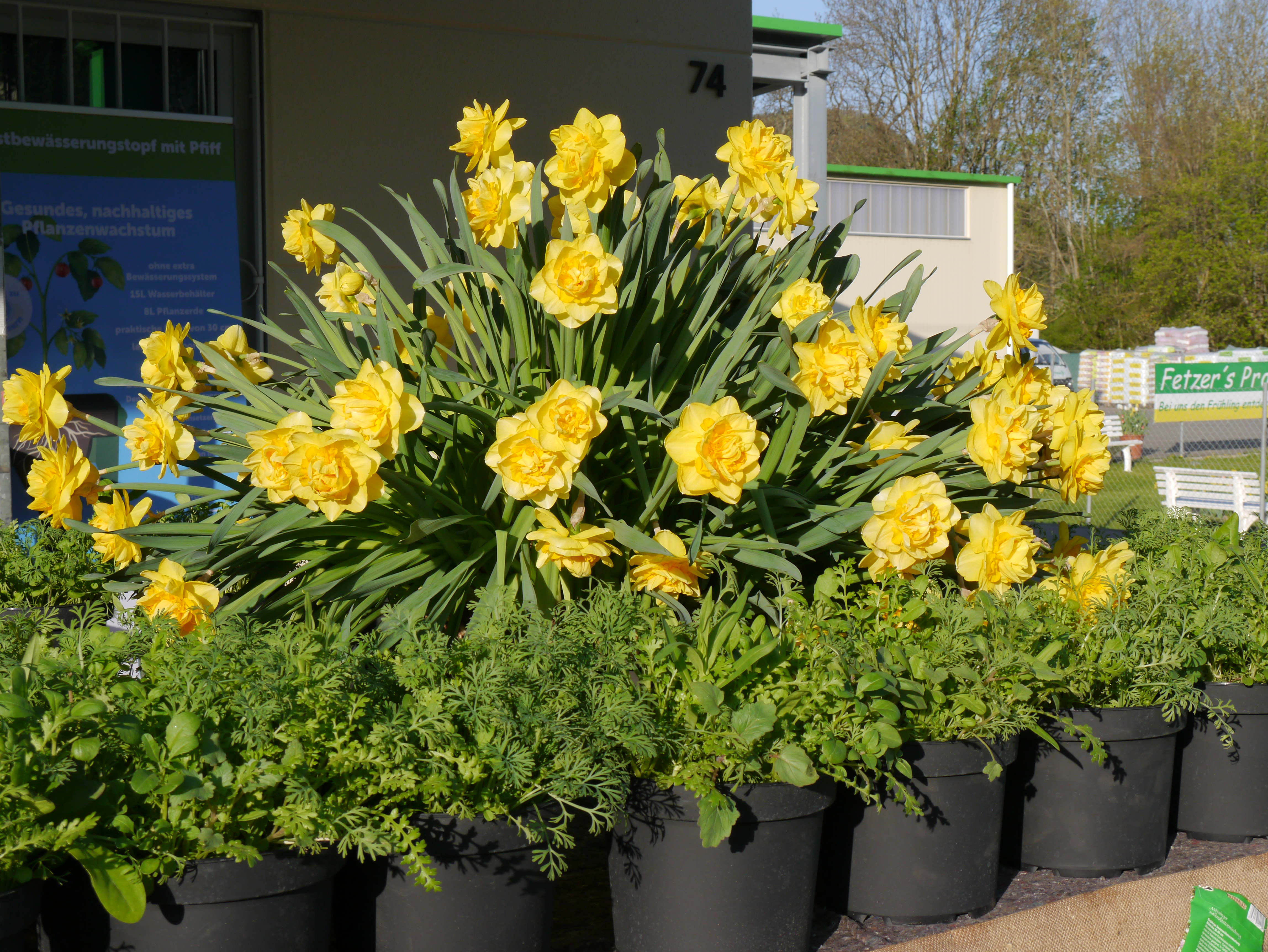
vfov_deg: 26.1
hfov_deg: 34.3
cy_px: 476
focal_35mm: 56
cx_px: 634
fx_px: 2052
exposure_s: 1/250
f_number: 9
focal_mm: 28
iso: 160
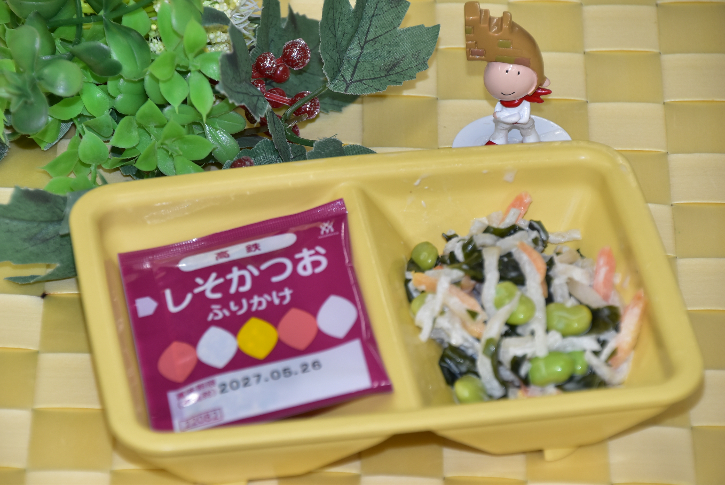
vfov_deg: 5.0
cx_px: 362
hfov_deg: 7.4
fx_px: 5593
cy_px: 242
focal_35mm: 278
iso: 400
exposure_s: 1/60
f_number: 6.3
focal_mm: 185
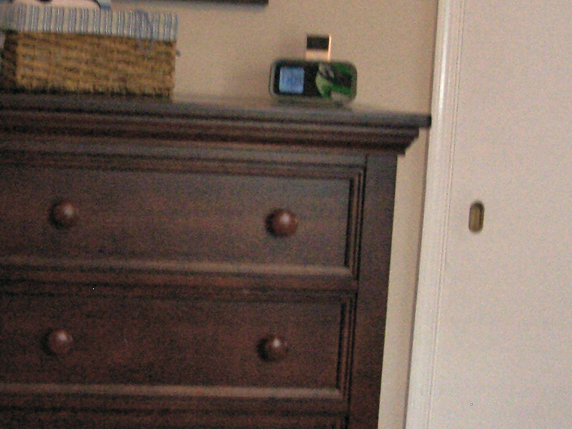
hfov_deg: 22.7
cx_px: 216
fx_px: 1421
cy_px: 239
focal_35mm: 86
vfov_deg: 17.2
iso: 140
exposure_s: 1/8
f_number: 2.8
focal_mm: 6.3
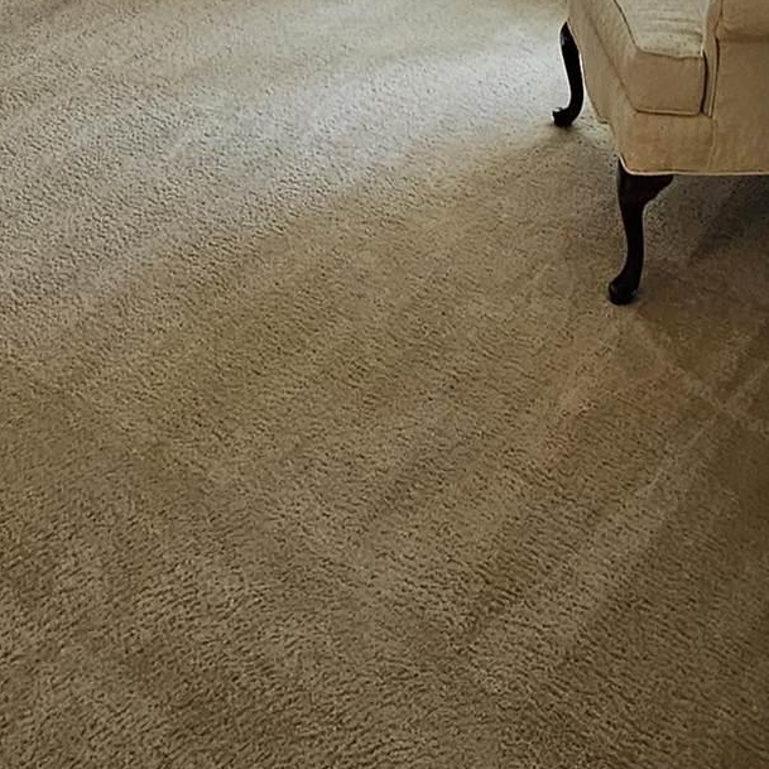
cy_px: -328
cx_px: 456
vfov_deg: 24.3
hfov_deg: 29.5
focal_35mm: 58
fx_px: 1458
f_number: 2.2
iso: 160
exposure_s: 1/60
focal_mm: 2.2
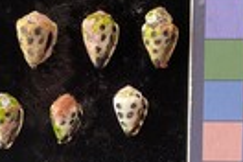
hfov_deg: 25.3
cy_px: 108
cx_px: 85
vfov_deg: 17.0
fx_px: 540
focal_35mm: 80
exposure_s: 1/60
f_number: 1.8
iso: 50
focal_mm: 3
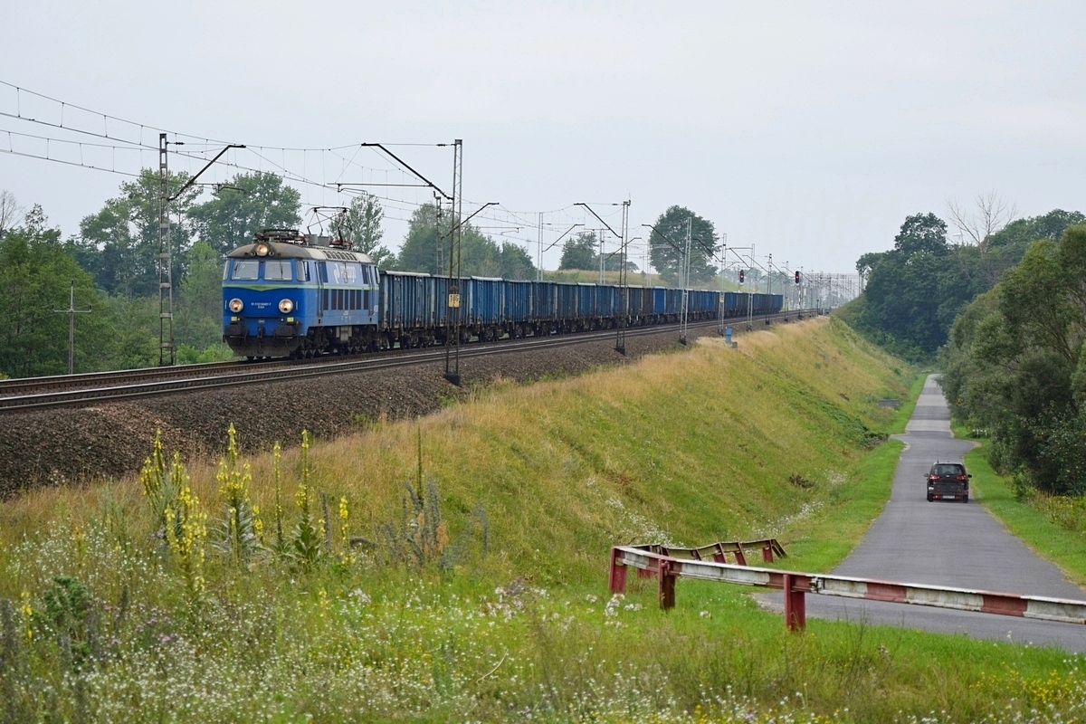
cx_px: 543
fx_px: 2986
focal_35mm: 99
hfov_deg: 20.6
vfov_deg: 13.8
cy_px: 362
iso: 100
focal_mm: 66
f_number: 5.3
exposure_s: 1/320
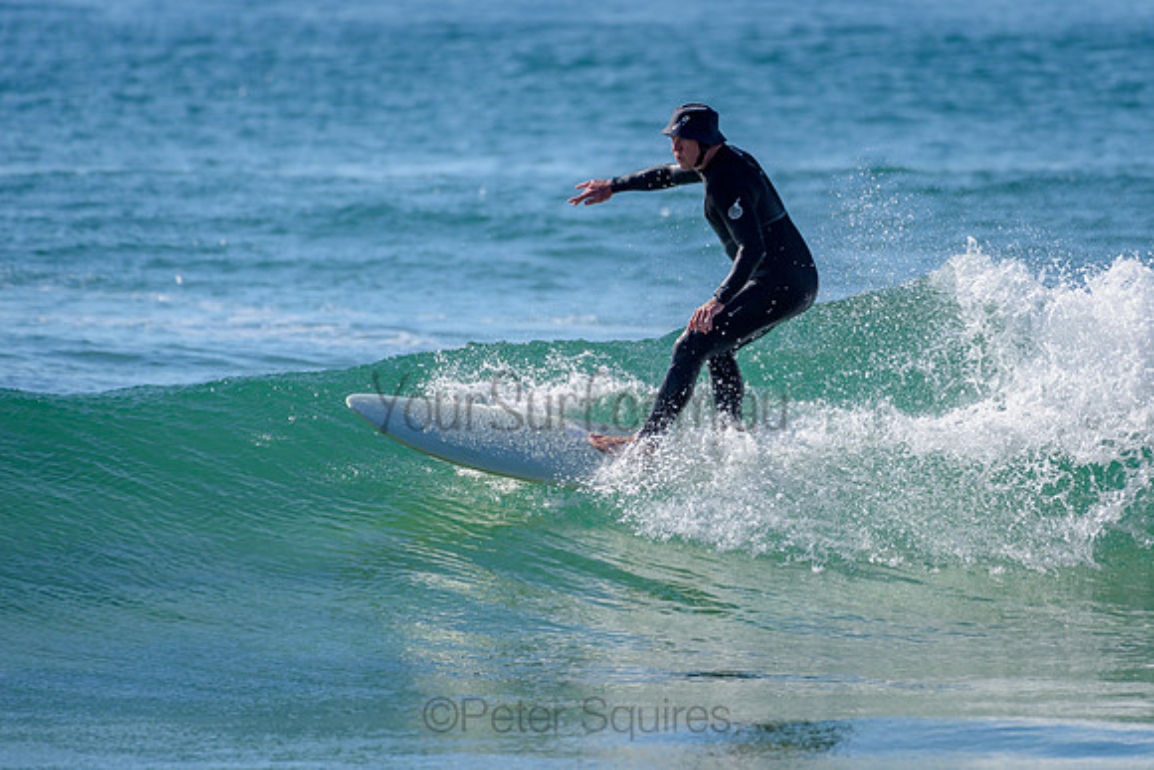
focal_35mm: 613
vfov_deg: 2.2
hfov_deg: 3.4
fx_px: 19658
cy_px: 298
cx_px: 708
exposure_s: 1/2000
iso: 160
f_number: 5.6
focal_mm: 500
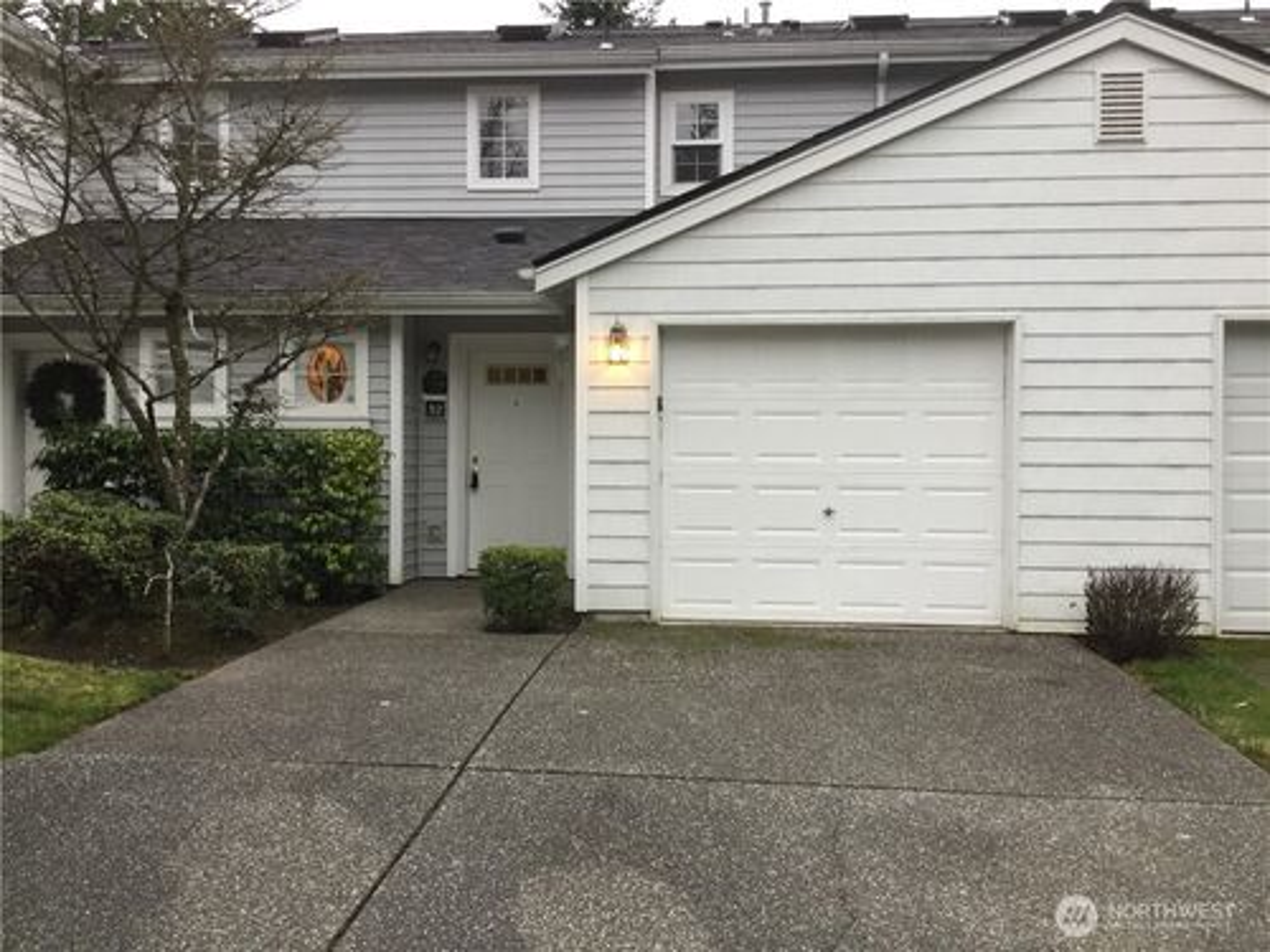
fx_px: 1137
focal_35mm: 31
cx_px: 635
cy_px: 476
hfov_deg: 58.4
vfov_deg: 45.4
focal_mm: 3.3
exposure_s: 1/40
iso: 25
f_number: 2.4
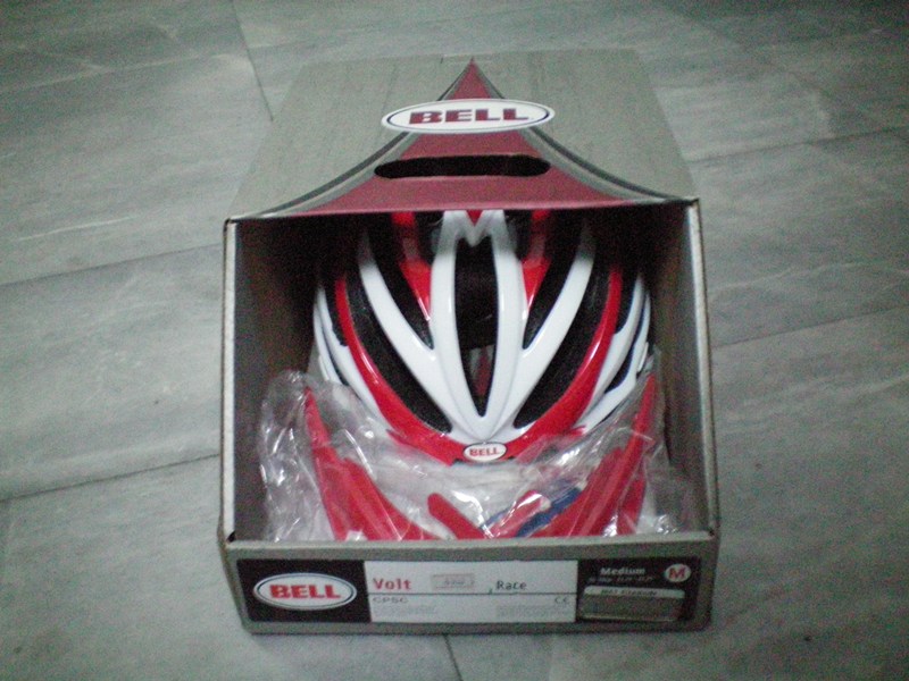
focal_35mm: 38
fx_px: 998
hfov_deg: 49.0
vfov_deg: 37.7
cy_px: 340
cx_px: 454
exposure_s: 1/8
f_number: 3.1
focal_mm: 6.3
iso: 800
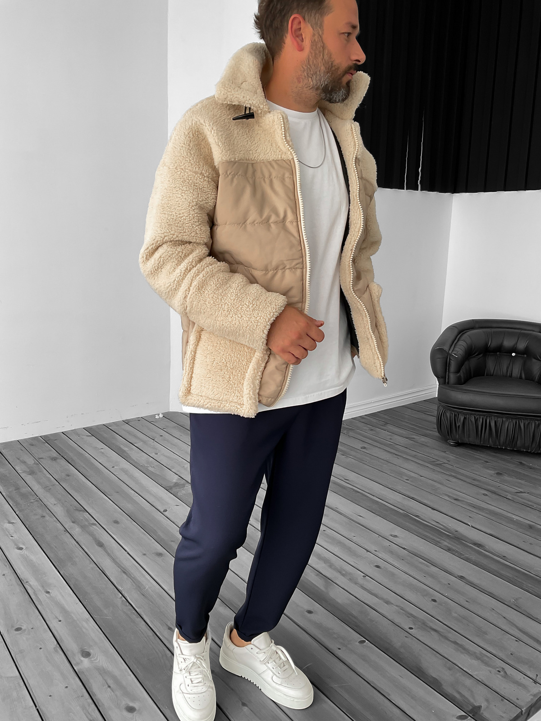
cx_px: 270
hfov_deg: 48.2
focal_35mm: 29
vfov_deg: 61.7
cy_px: 360
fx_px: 604
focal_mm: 3
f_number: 1.8
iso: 25
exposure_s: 1/120
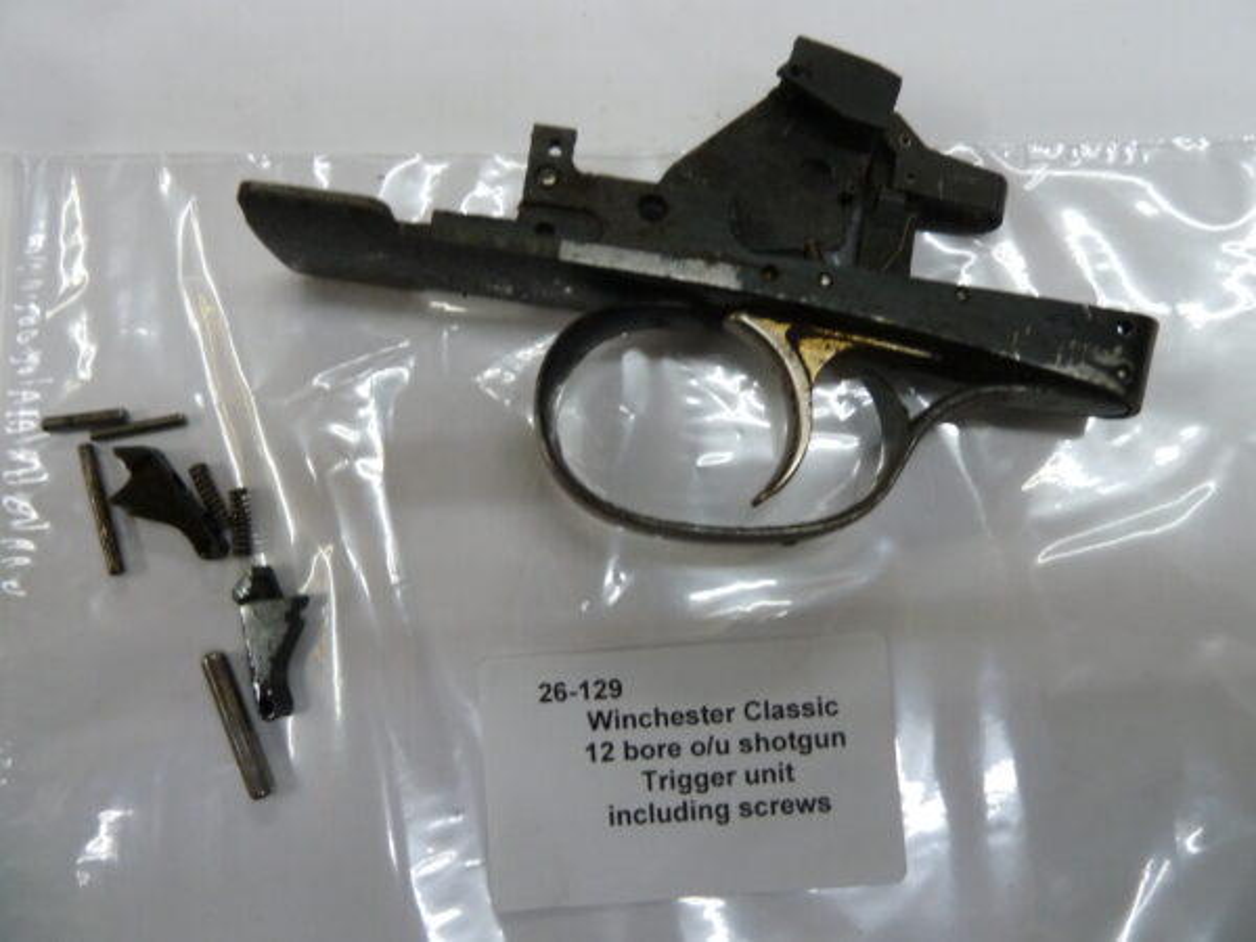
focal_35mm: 25
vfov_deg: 54.9
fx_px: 907
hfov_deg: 69.4
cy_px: 471
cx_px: 628
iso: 250
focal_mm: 4.1
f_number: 3.3
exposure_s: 1/30
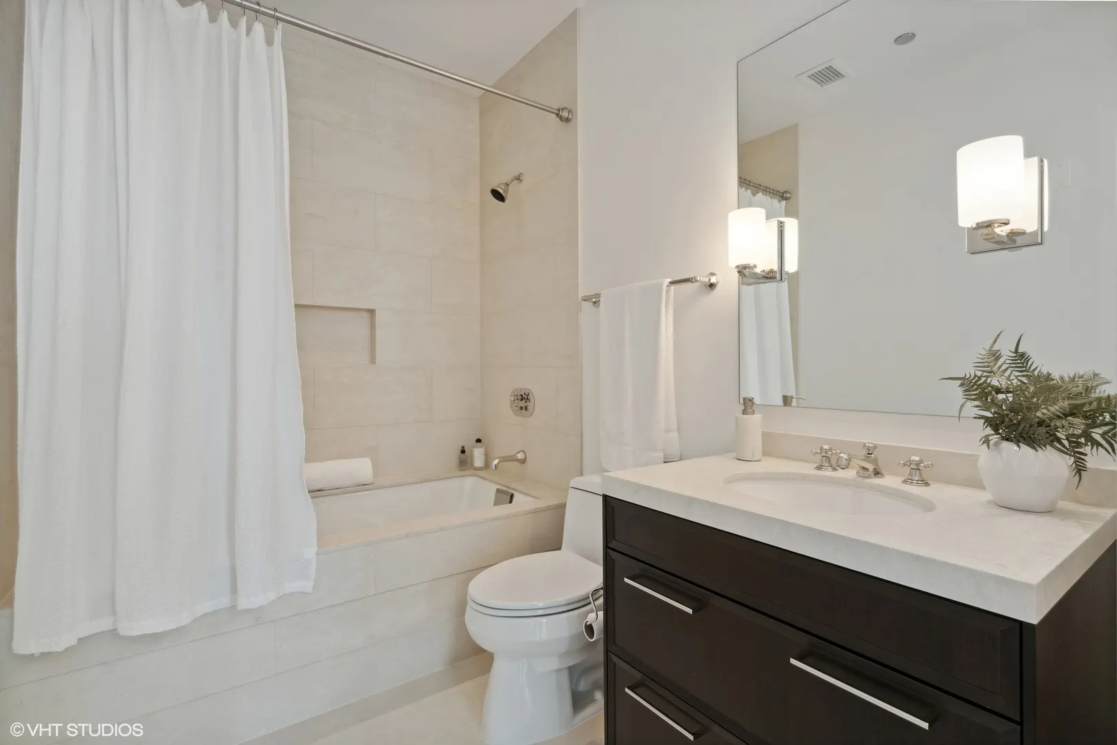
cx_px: 558
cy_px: 372
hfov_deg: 96.7
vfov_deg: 73.7
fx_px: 496
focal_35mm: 16
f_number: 8
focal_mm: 16
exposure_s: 1/30
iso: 320
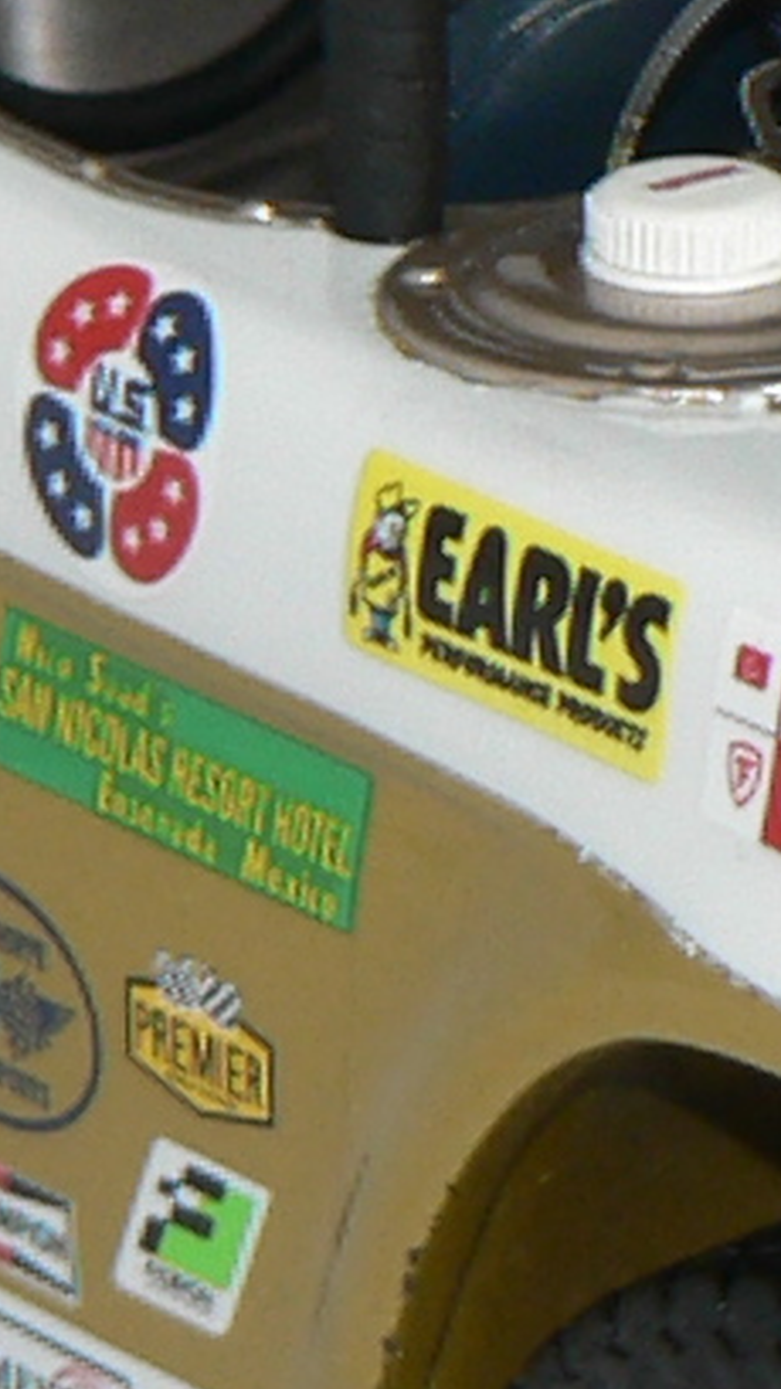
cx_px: 998
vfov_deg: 4.0
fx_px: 20069
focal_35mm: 545
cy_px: 499
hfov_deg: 2.2
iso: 80
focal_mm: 13.4
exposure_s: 1/60
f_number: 3.2
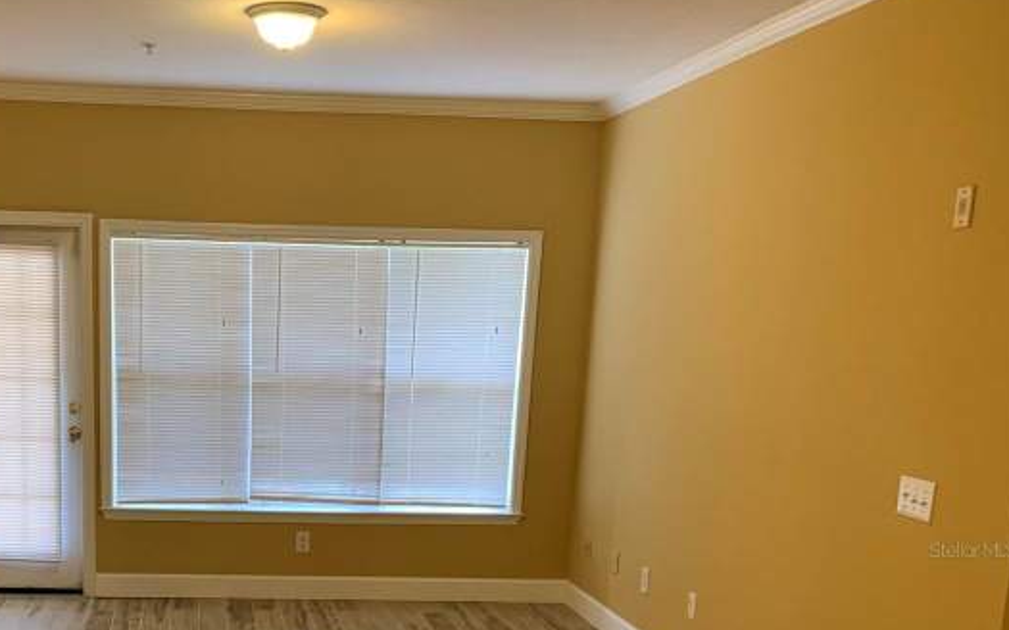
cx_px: 252
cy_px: 549
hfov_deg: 45.6
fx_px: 1155
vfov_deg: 29.5
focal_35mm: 42
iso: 160
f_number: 1.8
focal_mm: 4.25
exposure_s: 1/60
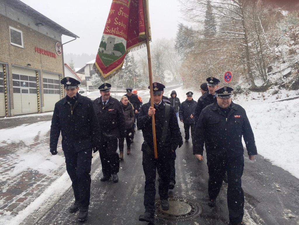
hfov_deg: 61.7
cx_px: 150
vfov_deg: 48.2
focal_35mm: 29
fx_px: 250
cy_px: 112
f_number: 2.2
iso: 32
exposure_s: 1/444
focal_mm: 4.15
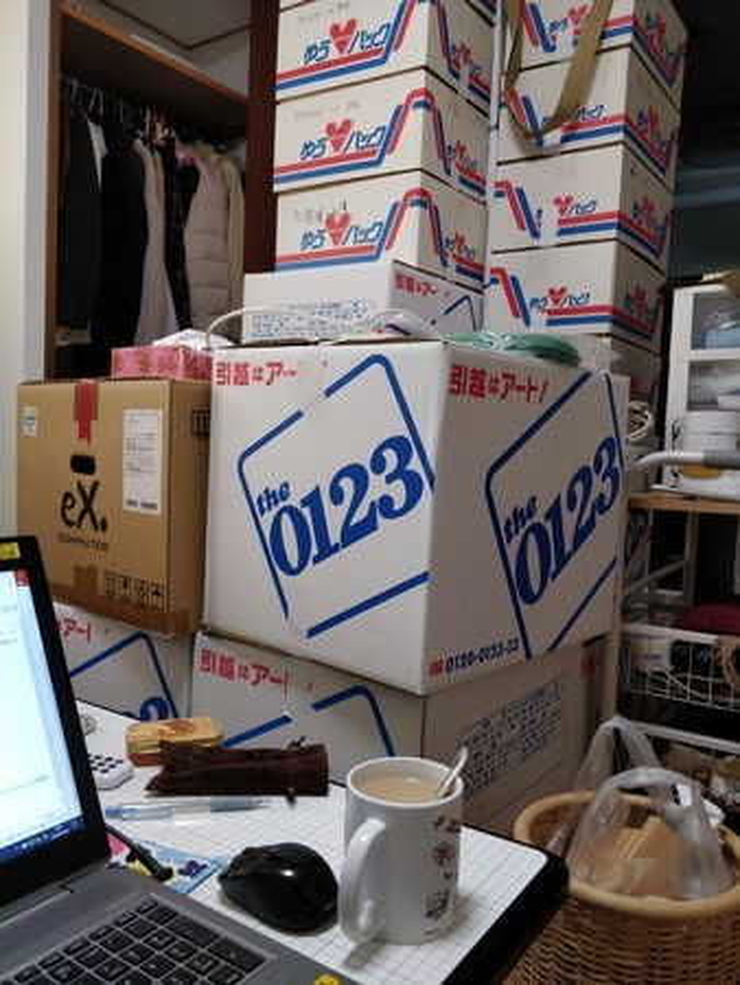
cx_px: 370
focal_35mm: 24
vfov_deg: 71.6
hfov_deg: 56.9
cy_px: 492
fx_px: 683
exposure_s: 1/50
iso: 400
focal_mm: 4.1
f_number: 1.7
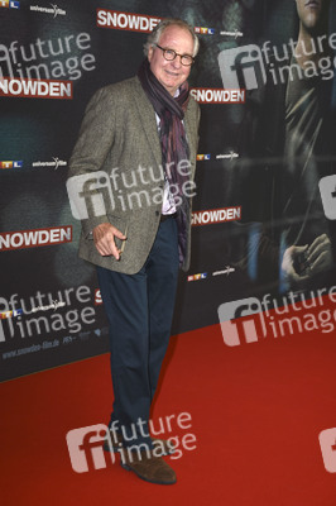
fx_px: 947
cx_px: 168
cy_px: 253
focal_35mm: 68
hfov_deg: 20.1
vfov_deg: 29.9
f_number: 5.6
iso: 400
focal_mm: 45
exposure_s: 1/250
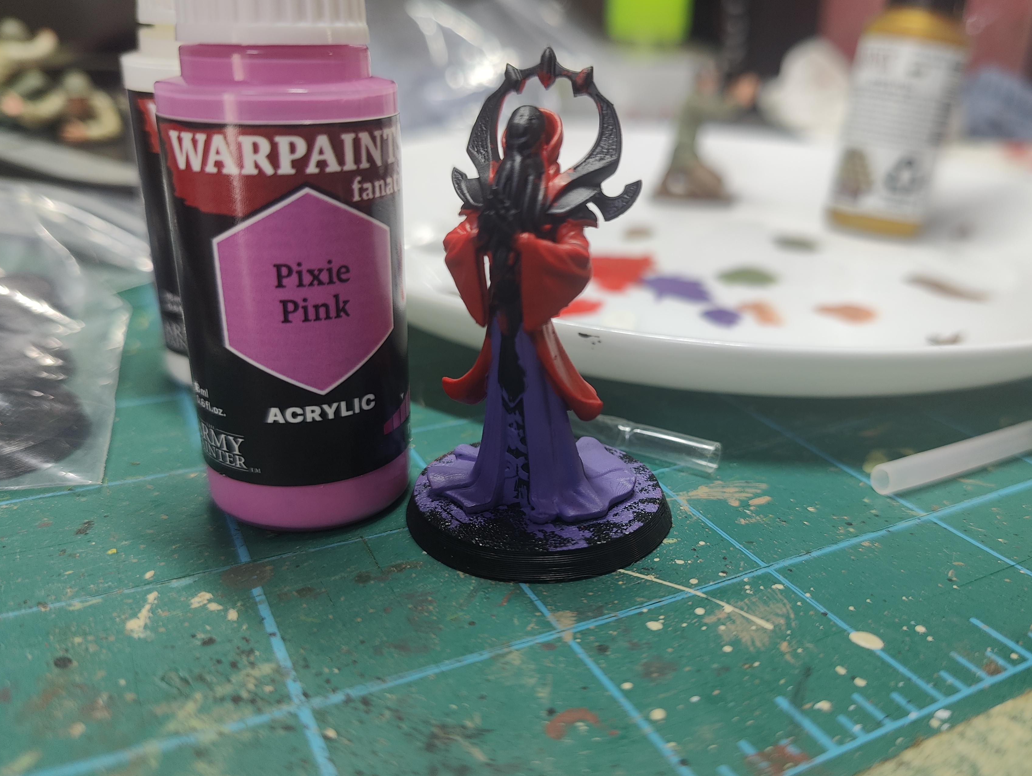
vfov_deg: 51.3
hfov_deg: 65.0
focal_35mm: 27
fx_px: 806
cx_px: 587
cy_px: 435
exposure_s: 1/63
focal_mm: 6.06
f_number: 1.6
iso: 160
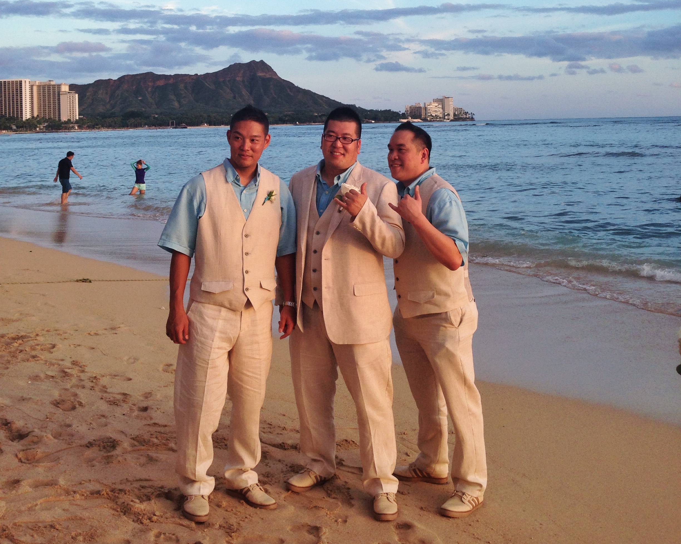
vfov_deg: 33.9
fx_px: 867
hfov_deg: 42.9
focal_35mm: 43
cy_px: 108
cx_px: 341
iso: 50
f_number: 2.4
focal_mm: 4.12
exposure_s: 1/164
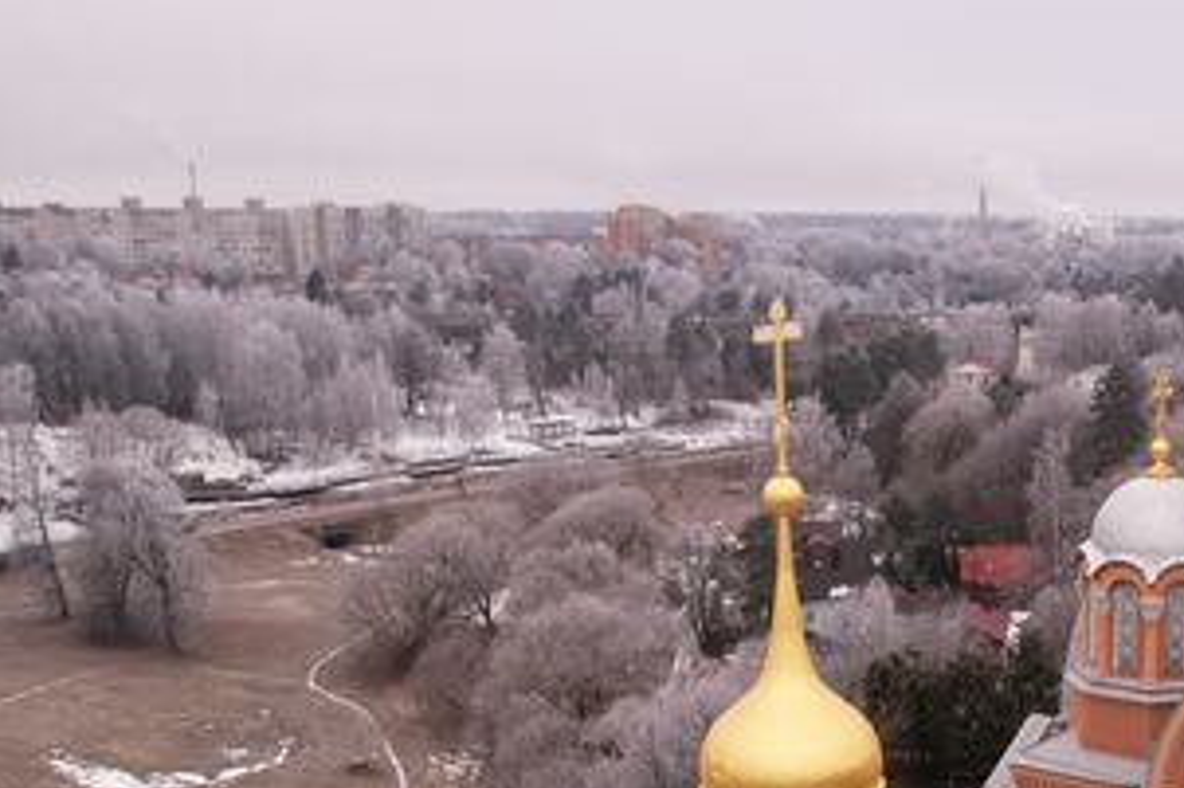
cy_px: 714
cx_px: 1049
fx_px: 1676
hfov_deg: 36.6
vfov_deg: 25.6
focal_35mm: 51
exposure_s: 1/320
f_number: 2.8
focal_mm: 8.38
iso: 120
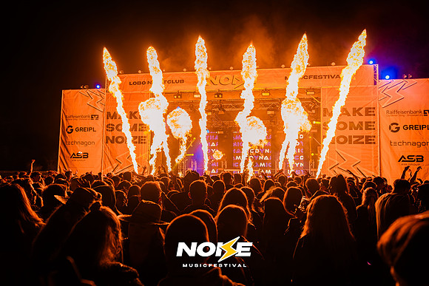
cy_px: 143
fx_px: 405
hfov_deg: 55.8
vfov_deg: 38.9
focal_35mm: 34
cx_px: 214
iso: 320
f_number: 4
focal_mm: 34
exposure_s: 1/160
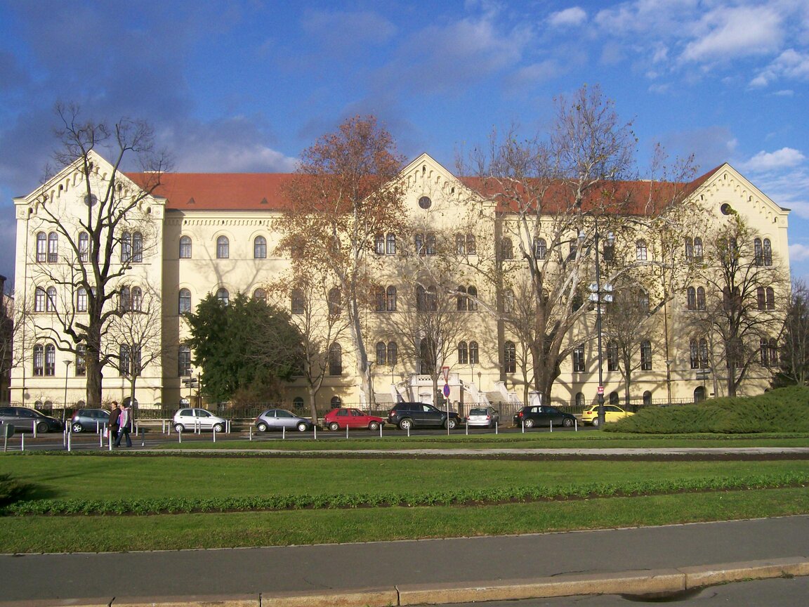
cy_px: 304
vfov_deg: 39.7
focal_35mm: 36
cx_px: 404
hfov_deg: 51.4
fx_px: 841
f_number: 4.8
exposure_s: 1/620
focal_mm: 6
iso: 80
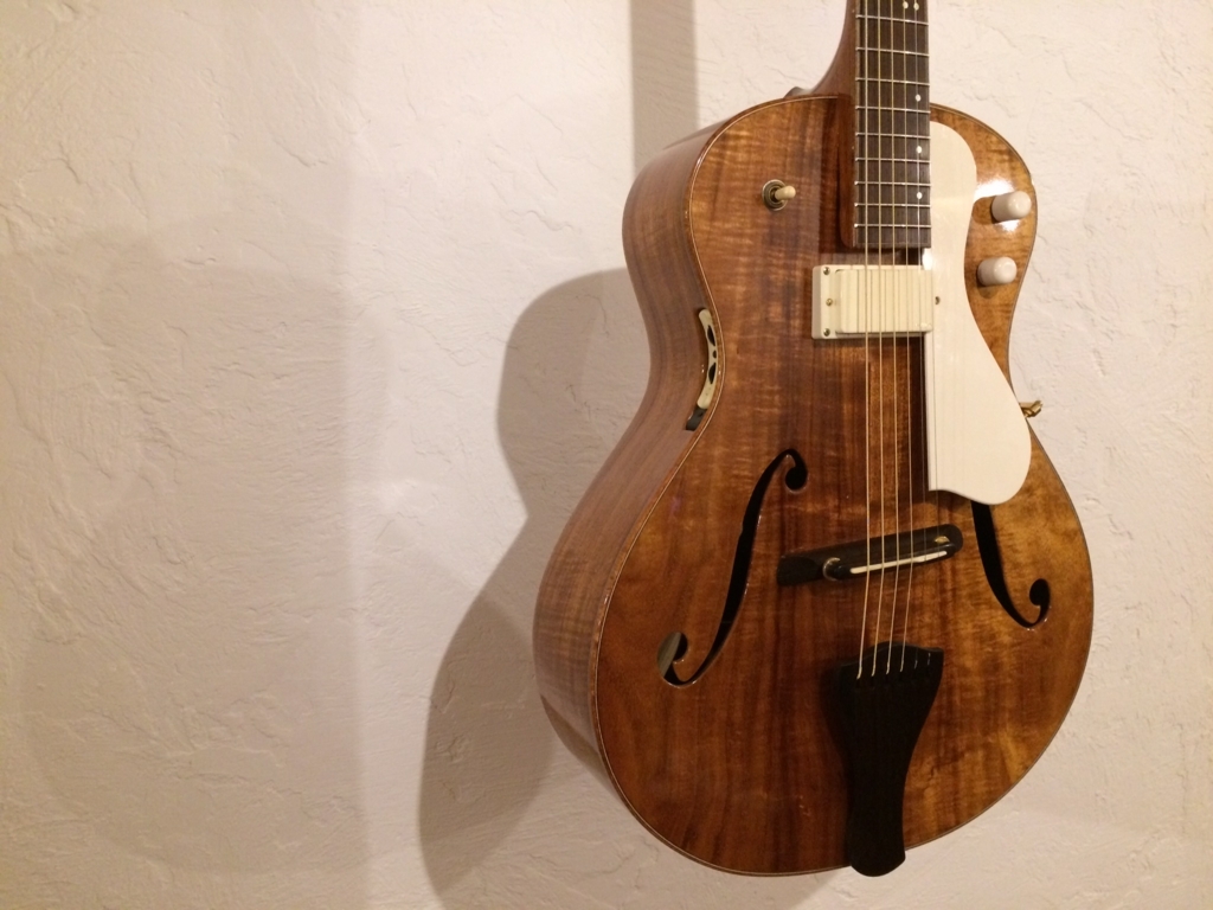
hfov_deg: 61.7
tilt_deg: -4.6
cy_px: 455
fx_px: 1016
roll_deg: +0.4
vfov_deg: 48.2
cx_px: 606
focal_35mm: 29
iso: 320
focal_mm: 4.15
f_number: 2.2
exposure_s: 1/24
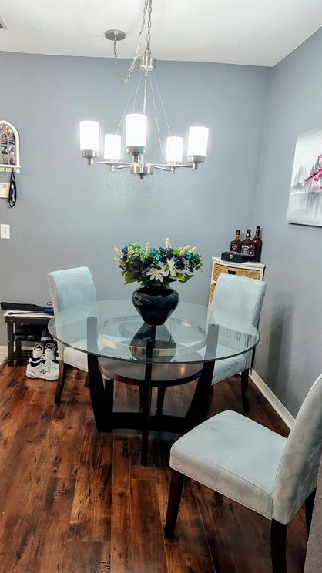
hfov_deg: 42.8
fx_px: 410
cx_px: 146
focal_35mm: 27
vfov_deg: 69.9
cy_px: 294
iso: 692
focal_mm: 5.56
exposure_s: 1/60
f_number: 1.8
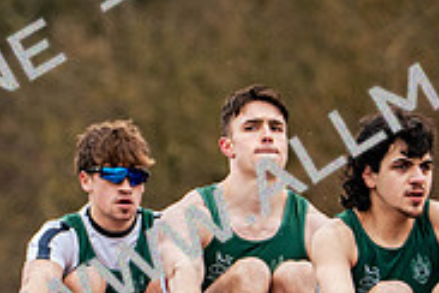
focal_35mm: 1259
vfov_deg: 1.1
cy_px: 340
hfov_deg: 1.6
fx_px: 15352
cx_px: 317
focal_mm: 397
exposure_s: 1/2000
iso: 1600
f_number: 6.3
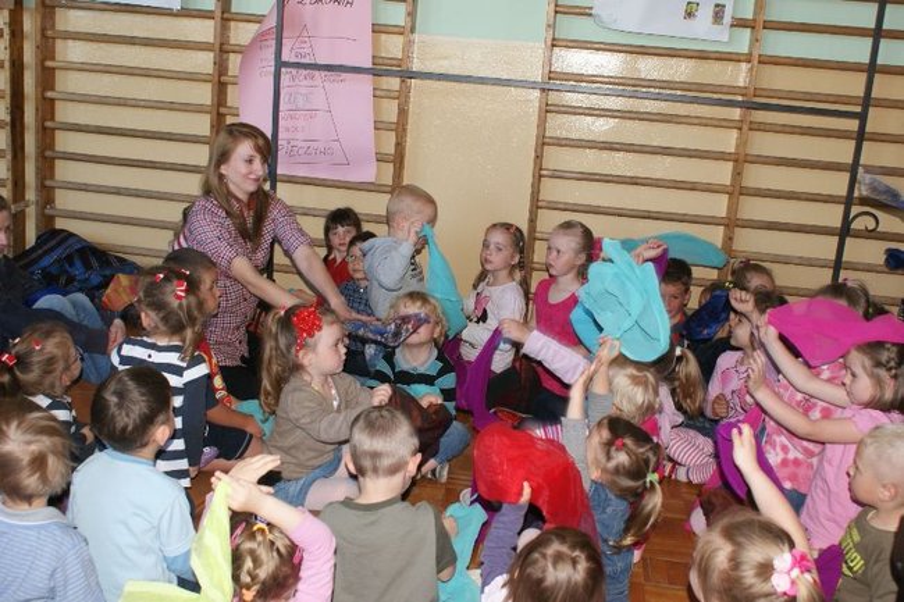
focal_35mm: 39
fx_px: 979
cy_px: 301
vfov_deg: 34.2
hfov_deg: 49.6
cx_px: 452
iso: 400
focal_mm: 26
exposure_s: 1/60
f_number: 5.6
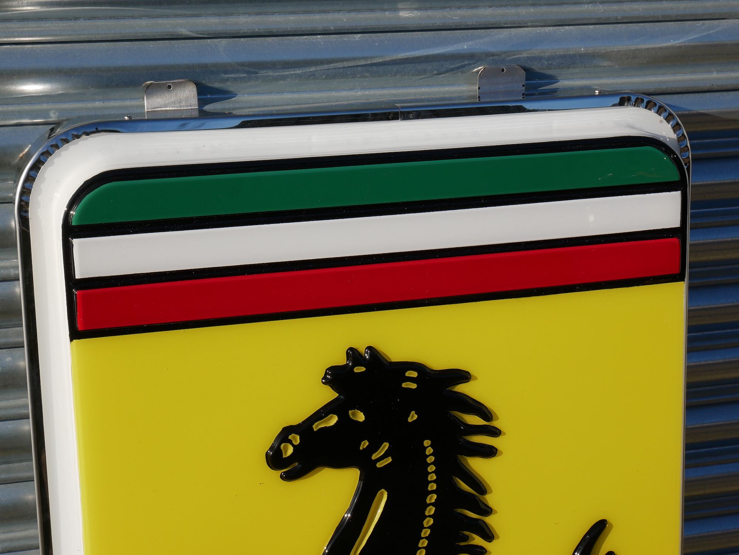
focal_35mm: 70
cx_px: 370
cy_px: 278
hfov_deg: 27.8
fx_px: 1495
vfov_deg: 21.0
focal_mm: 35
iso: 200
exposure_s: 1/400
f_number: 10
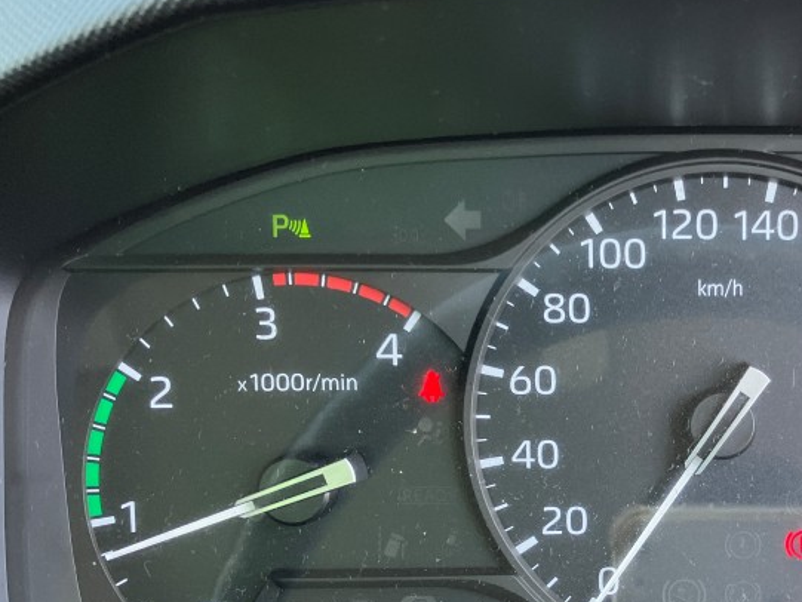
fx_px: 1228
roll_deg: -0.9
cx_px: 712
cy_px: 479
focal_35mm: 53
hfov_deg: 34.3
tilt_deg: -42.2
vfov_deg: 27.0
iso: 64
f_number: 1.8
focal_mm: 3.99
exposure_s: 1/121
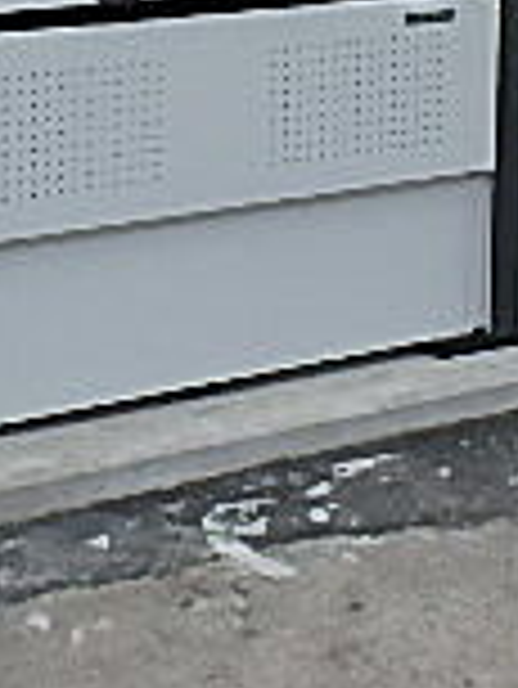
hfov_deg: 16.8
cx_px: 207
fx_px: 1753
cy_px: -198
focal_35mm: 88
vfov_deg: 20.4
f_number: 3.5
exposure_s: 1/1000
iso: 125
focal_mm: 3.7
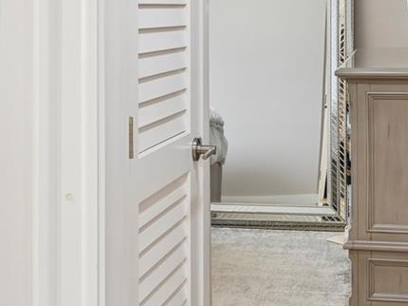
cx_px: 197
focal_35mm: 86
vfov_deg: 16.9
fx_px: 1014
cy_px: 13
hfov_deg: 22.8
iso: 200
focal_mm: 24
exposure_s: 1/10
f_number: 9
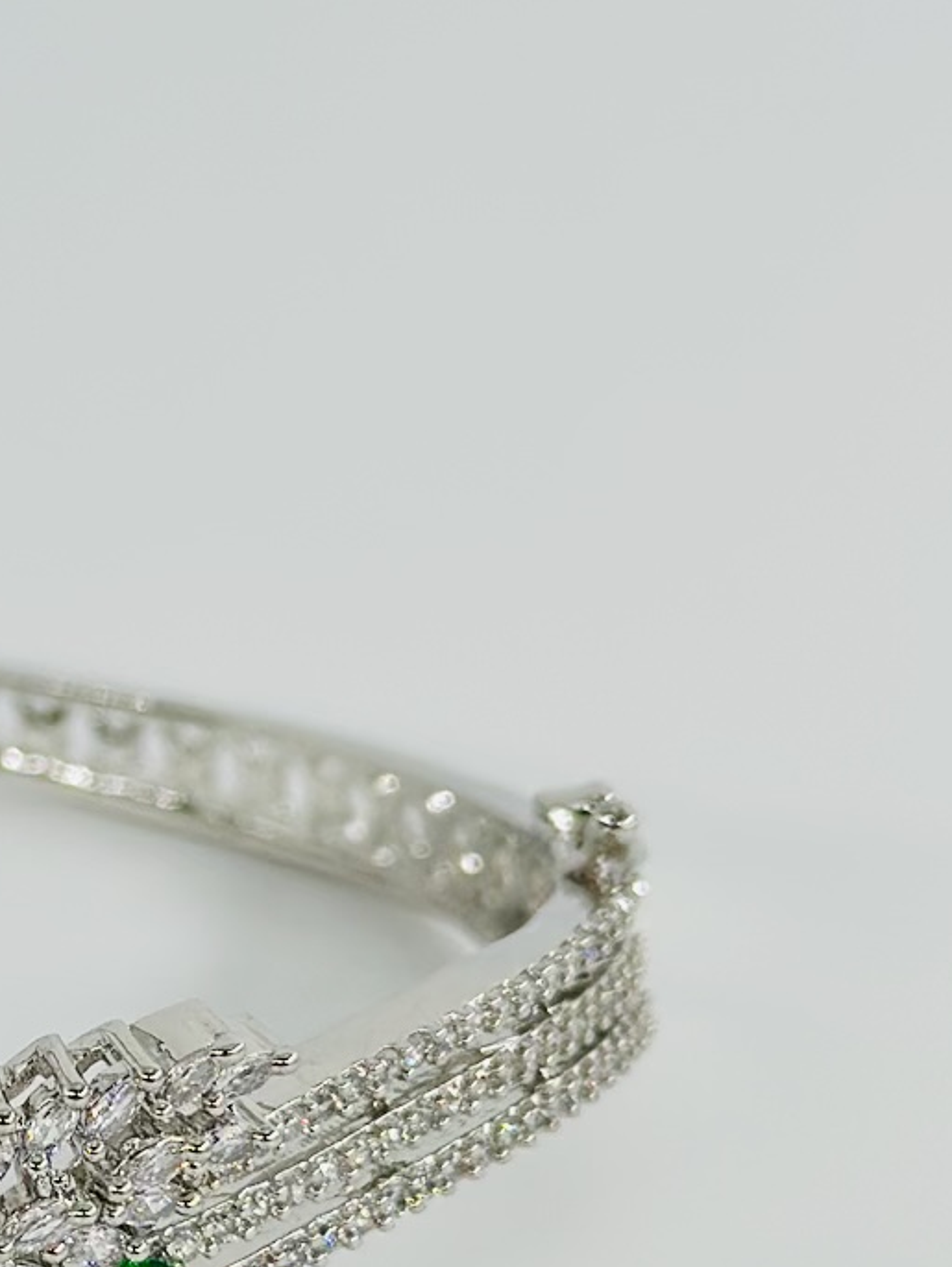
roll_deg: -0.5
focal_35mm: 141
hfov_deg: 10.4
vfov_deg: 14.0
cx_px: -183
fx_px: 5167
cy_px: 814
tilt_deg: -28.2
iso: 80
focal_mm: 6.86
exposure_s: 1/1613
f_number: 1.78
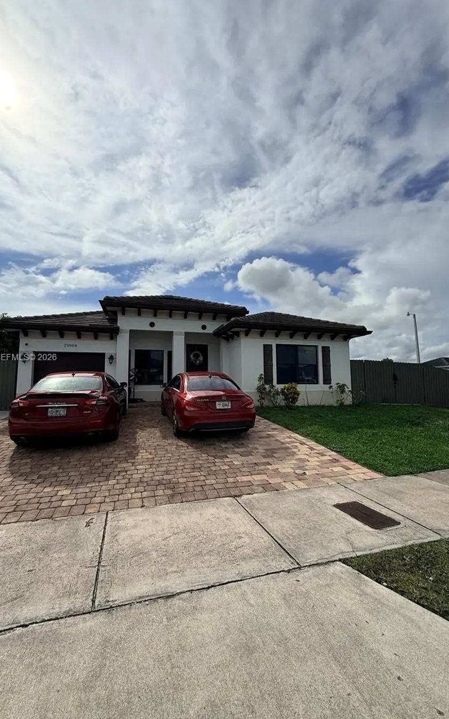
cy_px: 358
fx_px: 294
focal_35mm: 15
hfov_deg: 74.8
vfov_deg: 101.5
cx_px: 217
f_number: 2.2
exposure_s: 1/5155
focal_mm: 2.22
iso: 50
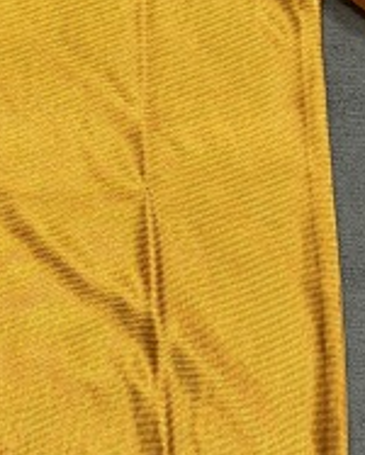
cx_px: -83
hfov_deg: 14.9
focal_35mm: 100
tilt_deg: -84.0
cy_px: 44
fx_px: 1348
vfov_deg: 18.8
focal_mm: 6.76
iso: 200
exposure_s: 1/85
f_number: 1.78
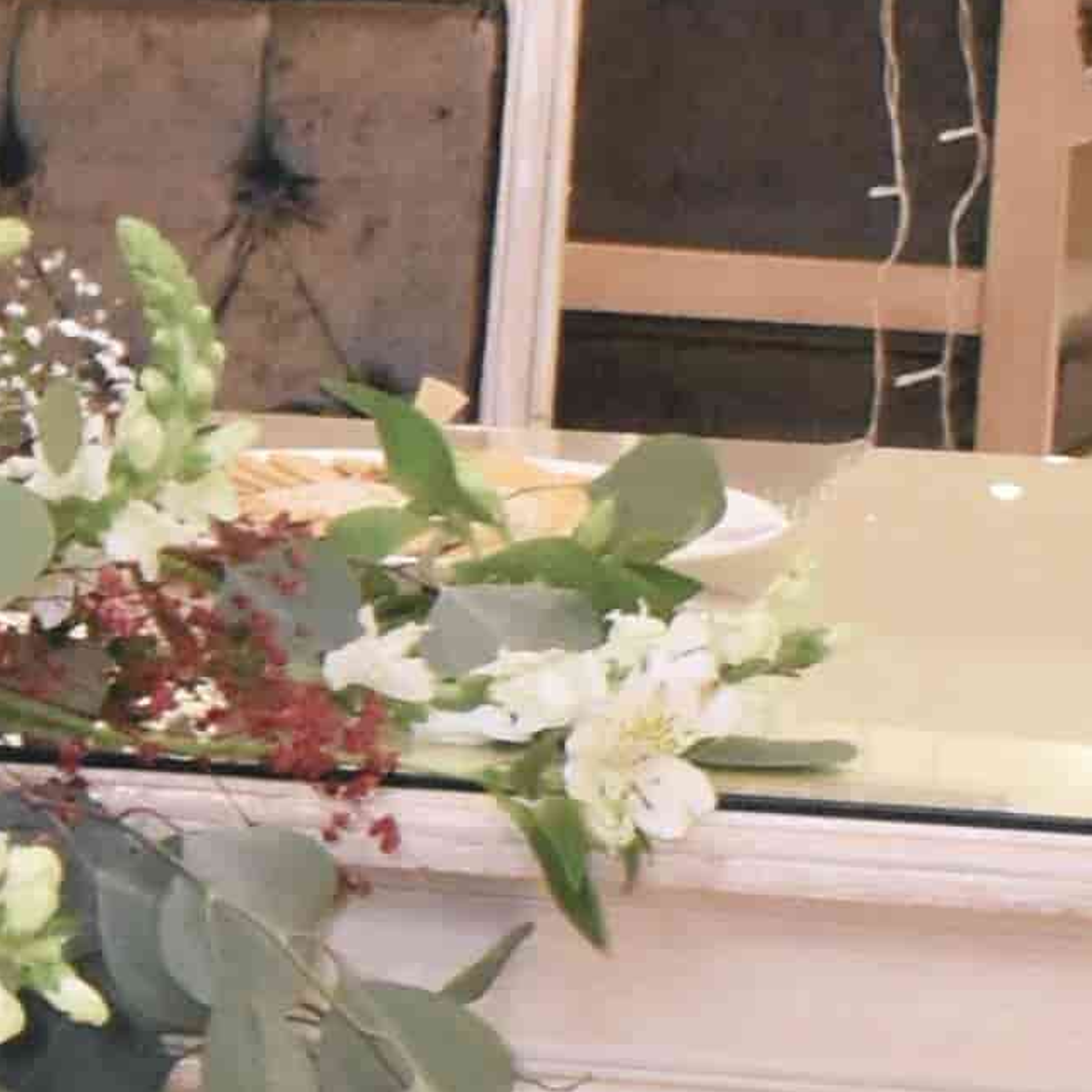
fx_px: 9351
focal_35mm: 262
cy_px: 704
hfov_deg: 6.2
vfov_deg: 6.7
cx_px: -1993
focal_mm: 22
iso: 1600
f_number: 5
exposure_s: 1/100
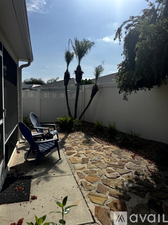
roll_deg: -1.7
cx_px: 84
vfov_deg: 71.6
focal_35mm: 24
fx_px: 155
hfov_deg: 56.8
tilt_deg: -4.3
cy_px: 112
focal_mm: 6.76
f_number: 1.78
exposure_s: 1/10417
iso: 80
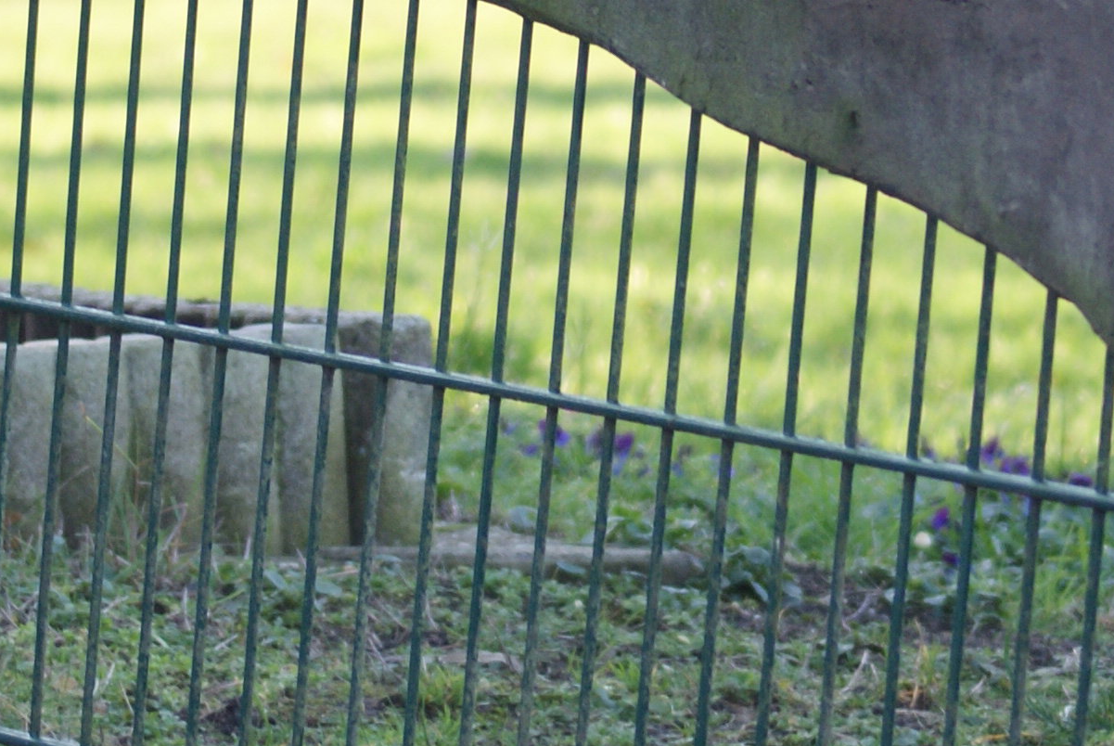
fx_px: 11234
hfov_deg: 5.7
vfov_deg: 3.8
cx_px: 605
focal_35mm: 363
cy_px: 431
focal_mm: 75
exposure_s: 1/125
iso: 250
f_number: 4.5
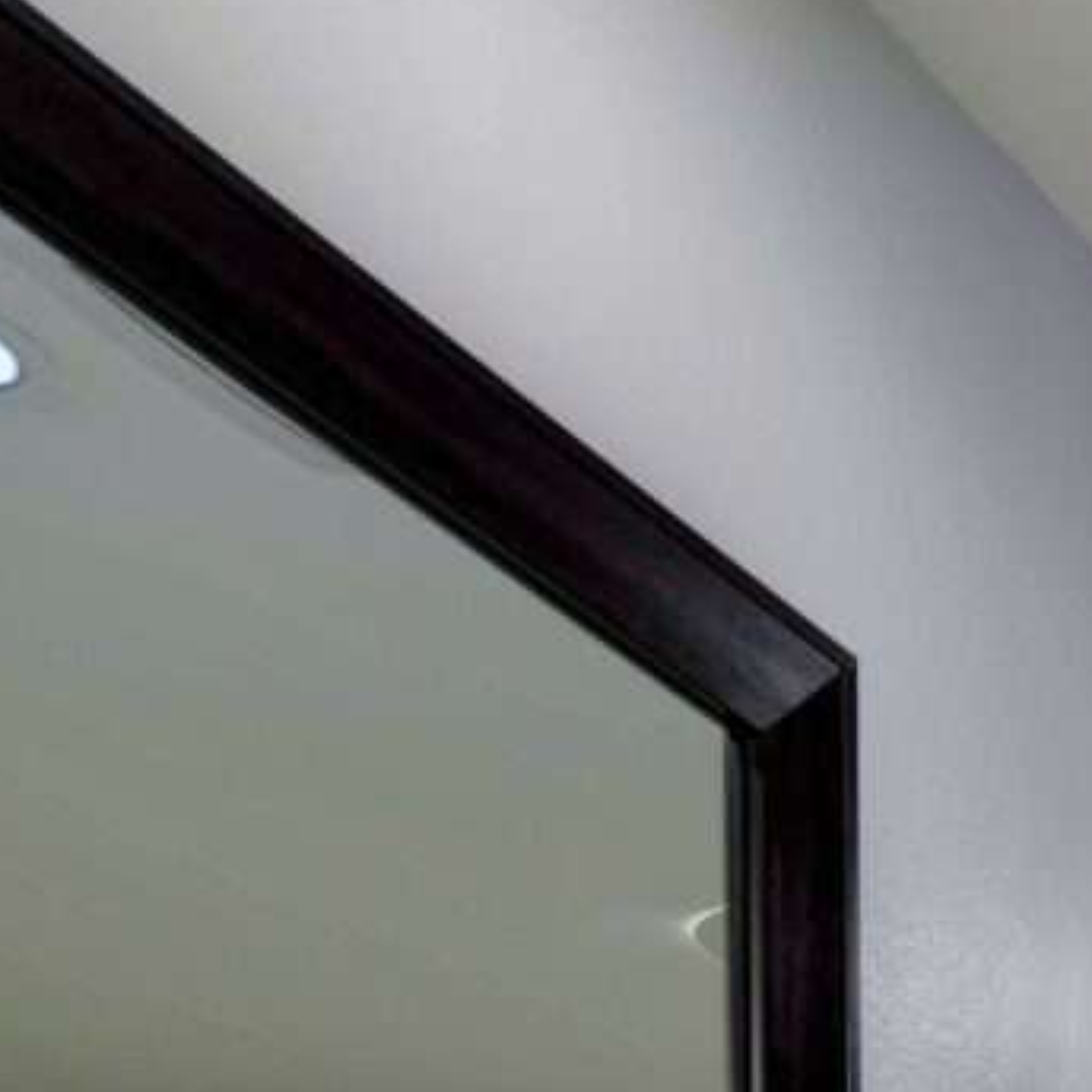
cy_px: 2489
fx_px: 4069
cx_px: 3879
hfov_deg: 9.2
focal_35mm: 114
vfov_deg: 12.5
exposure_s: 1/1.67
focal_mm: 18
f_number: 8
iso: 64
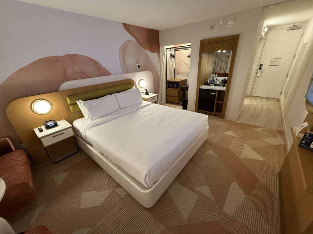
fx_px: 127
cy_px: 117
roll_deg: +3.9
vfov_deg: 85.7
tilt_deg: -24.5
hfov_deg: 102.1
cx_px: 156
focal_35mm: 14
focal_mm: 2.22
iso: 250
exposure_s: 1/60
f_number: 2.2
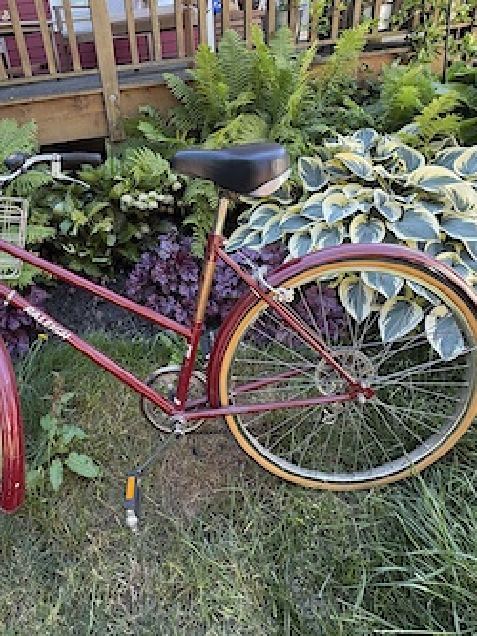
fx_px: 386
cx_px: 152
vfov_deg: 77.1
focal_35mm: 21
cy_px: 227
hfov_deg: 61.6
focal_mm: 2.22
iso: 100
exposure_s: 1/99
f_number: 2.2
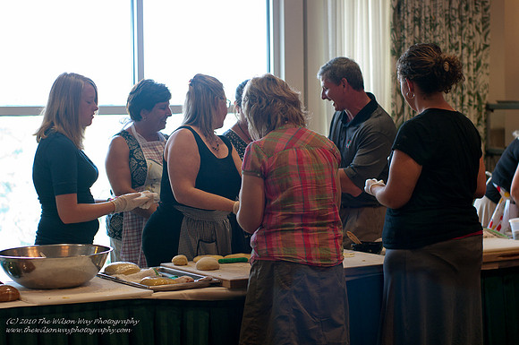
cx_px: 260
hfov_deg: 27.0
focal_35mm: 75
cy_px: 172
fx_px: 1080
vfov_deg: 18.1
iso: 800
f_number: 2.8
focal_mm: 50
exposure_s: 1/90
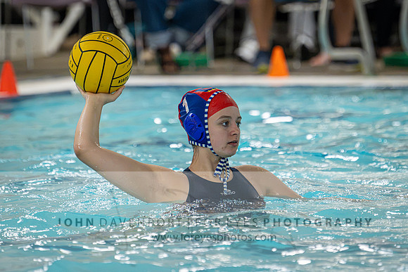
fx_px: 3892
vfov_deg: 4.0
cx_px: 204
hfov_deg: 6.0
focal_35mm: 343
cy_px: 77
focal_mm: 240
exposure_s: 1/1000
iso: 12800
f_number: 4
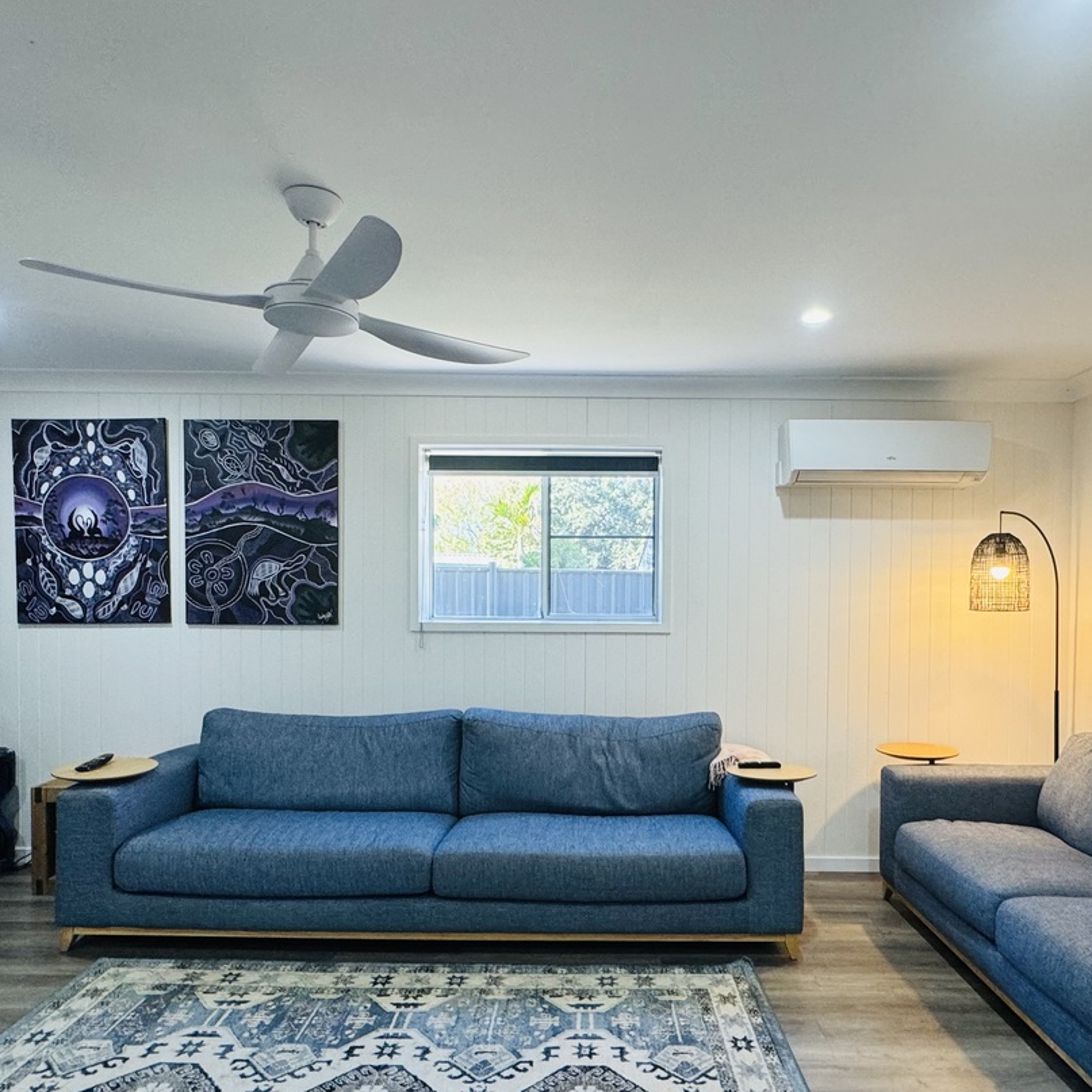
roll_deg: +0.2
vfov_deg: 67.0
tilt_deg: -0.7
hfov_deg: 67.1
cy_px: 619
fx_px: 821
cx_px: 595
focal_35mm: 23
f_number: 2.2
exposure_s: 1/100
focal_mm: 2.22
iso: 200
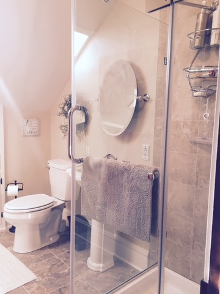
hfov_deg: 48.2
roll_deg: -1.2
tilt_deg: -5.2
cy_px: 147
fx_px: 246
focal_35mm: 29
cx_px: 110
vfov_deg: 61.7
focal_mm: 4.15
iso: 40
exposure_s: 1/30
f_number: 2.2
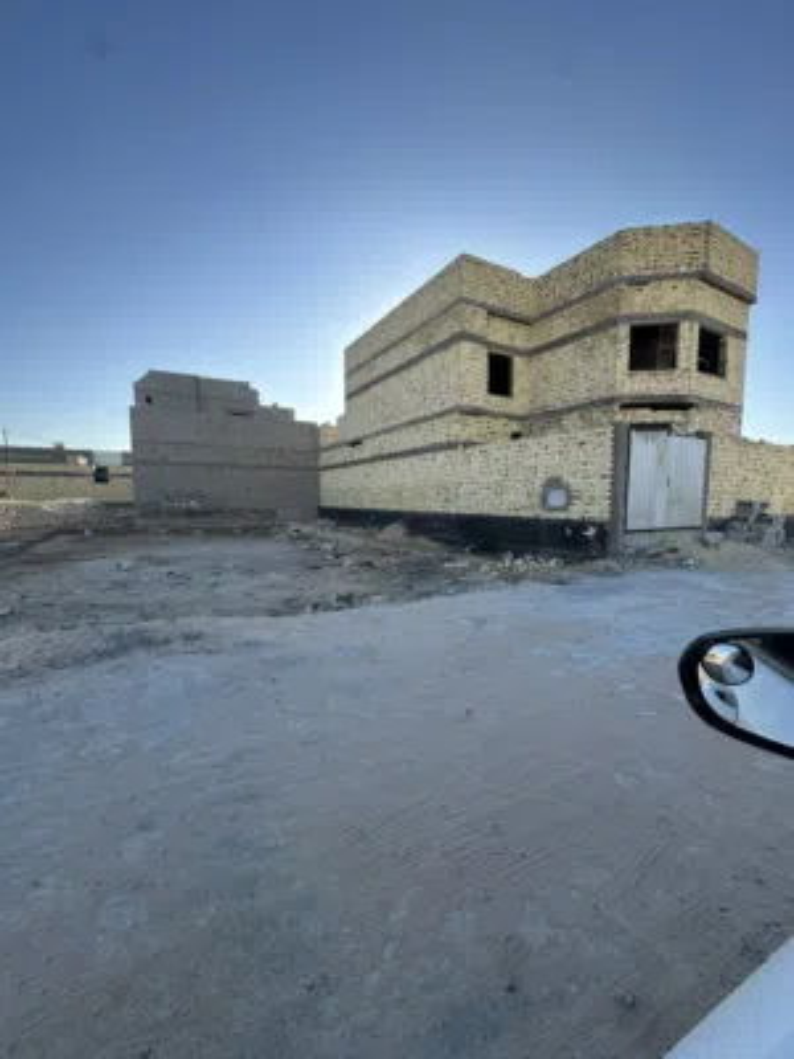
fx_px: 428
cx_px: 397
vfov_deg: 102.1
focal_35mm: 14
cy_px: 530
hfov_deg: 85.7
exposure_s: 1/602
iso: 40
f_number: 2.2
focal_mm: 2.22
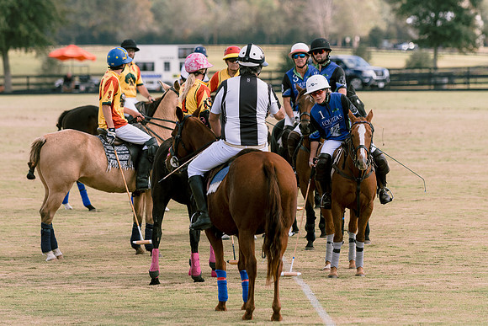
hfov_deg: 9.0
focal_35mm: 229
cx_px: 258
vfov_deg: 6.0
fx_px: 3101
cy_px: 126
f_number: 3.5
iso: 200
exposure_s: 1/2000
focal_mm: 170
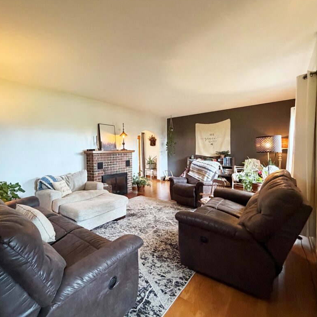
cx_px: 128
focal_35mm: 17
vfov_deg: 84.0
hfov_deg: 83.0
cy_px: 157
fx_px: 176
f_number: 2.2
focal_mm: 2.22
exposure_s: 1/60
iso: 500
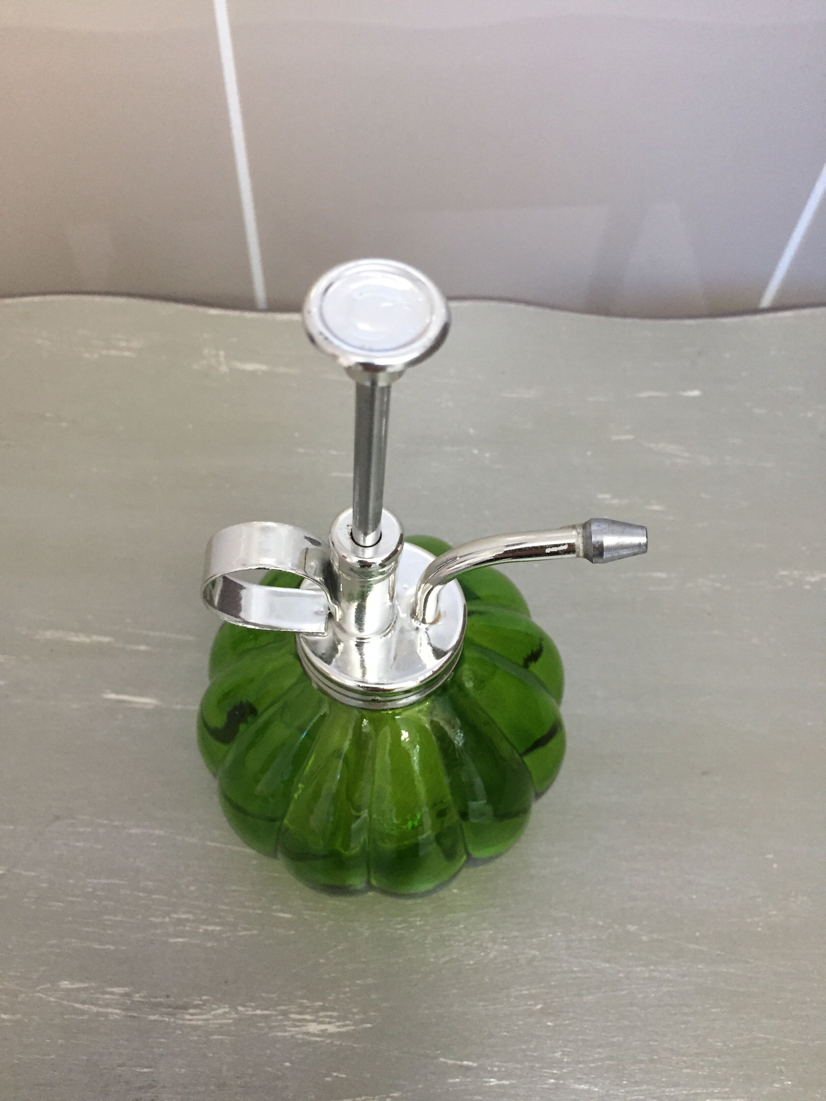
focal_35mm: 29
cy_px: 550
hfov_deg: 48.2
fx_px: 923
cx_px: 413
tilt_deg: -59.0
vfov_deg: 61.7
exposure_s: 1/20
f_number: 2.2
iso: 250
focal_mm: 4.15
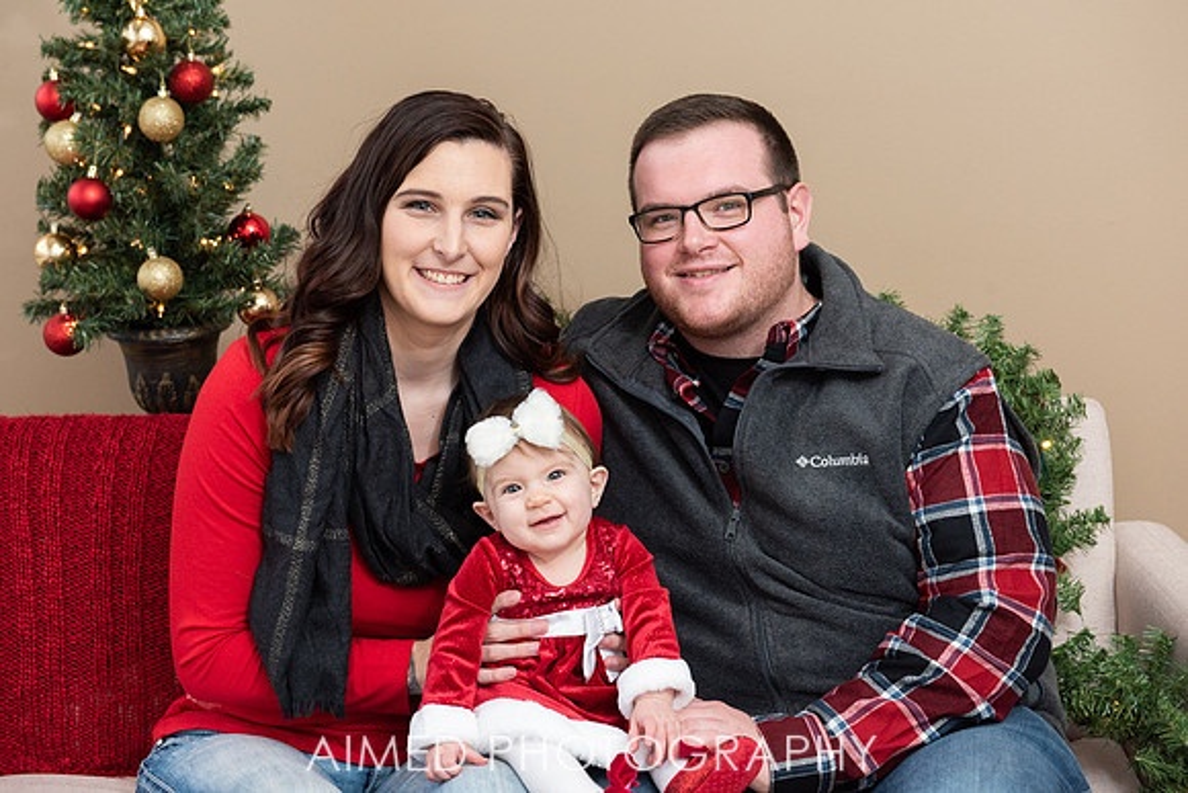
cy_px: 396
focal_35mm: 67
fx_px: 2208
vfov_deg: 20.4
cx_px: 594
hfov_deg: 30.1
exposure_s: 1/200
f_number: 5.6
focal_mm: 66
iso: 1250
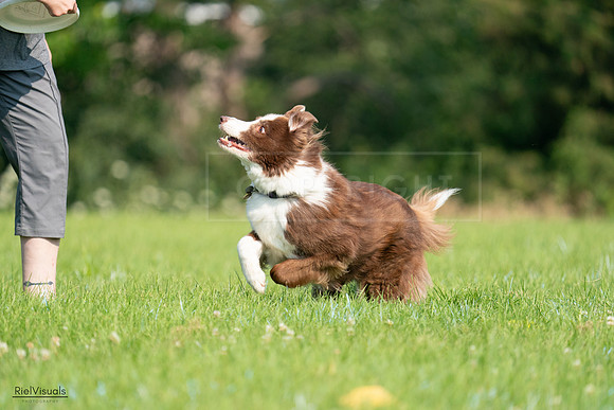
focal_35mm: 485
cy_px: 205
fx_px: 8273
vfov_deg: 2.8
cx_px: 307
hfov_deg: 4.3
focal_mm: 485
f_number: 6.3
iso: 1600
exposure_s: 1/4000
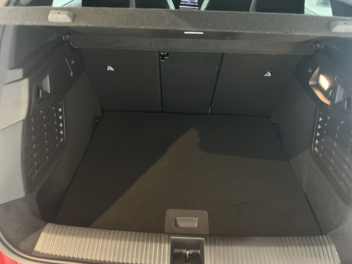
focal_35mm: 26
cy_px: 132
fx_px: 264
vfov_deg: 53.1
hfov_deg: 67.3
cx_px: 176
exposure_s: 1/33
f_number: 1.5
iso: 400
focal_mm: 5.7
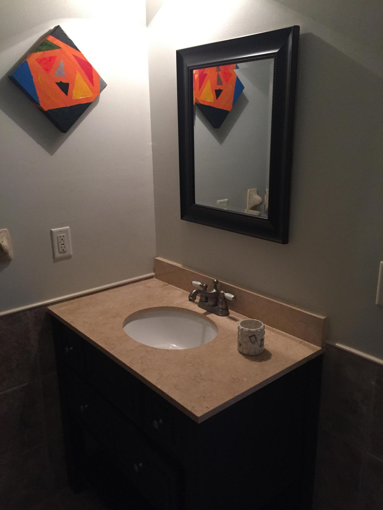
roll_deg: +1.5
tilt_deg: -15.3
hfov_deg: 48.2
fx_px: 428
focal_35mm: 29
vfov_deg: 61.7
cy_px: 255
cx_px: 192
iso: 250
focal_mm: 4.15
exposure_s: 1/24
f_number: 2.2
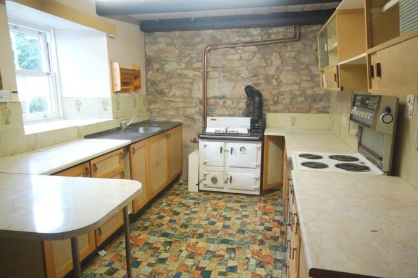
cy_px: 139
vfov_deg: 53.0
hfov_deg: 73.8
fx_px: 278
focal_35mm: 24
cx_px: 209
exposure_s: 1/20
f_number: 5.3
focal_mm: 16
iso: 800
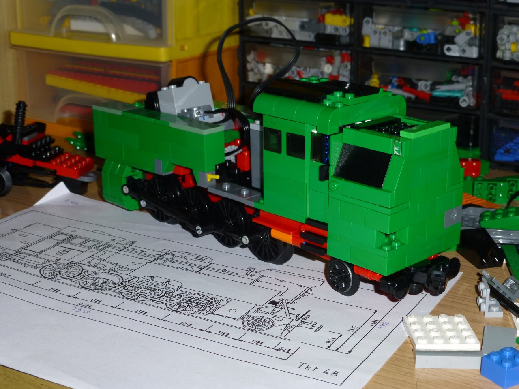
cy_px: 194
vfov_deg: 23.7
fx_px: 930
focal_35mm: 62
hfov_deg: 31.2
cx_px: 260
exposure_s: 1/30
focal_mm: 11
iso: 100
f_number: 4.8
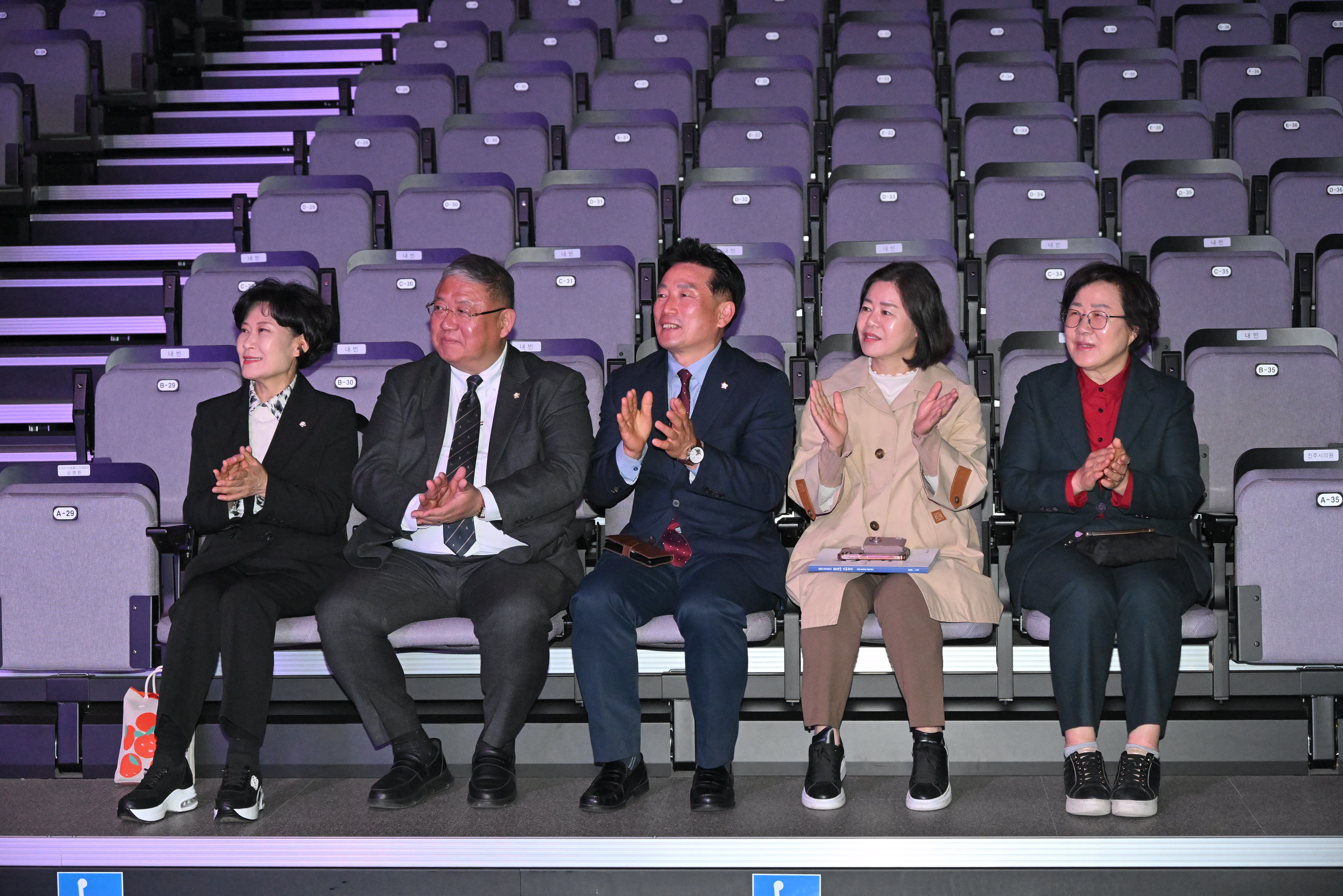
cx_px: 672
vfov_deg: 20.6
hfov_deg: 30.5
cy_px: 448
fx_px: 2462
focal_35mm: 66
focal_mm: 66
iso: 5000
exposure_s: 1/250
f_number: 6.3
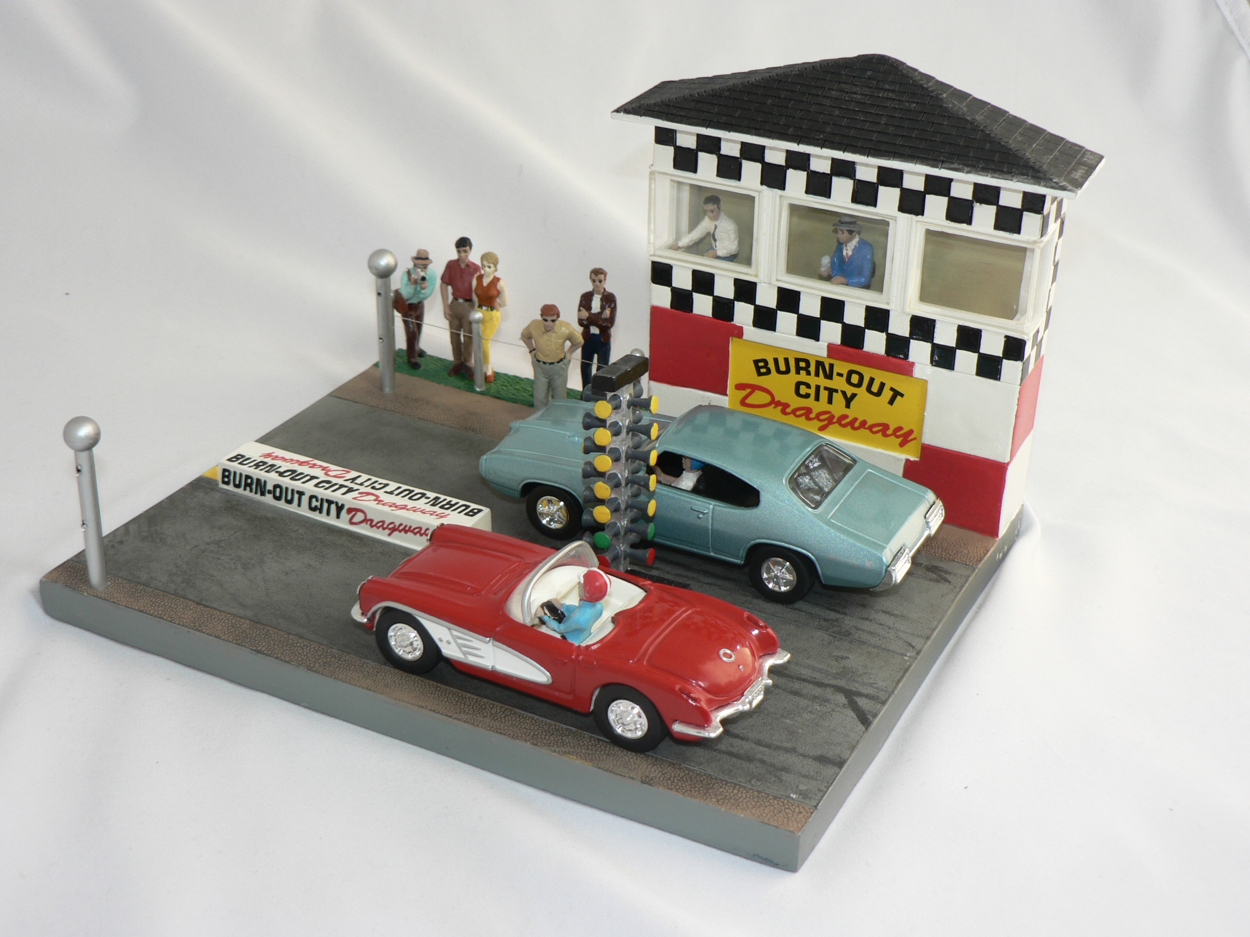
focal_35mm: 51
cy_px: 468
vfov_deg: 28.6
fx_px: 1842
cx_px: 625
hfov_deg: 37.5
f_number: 2.8
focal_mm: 8.4
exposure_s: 1/80
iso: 80
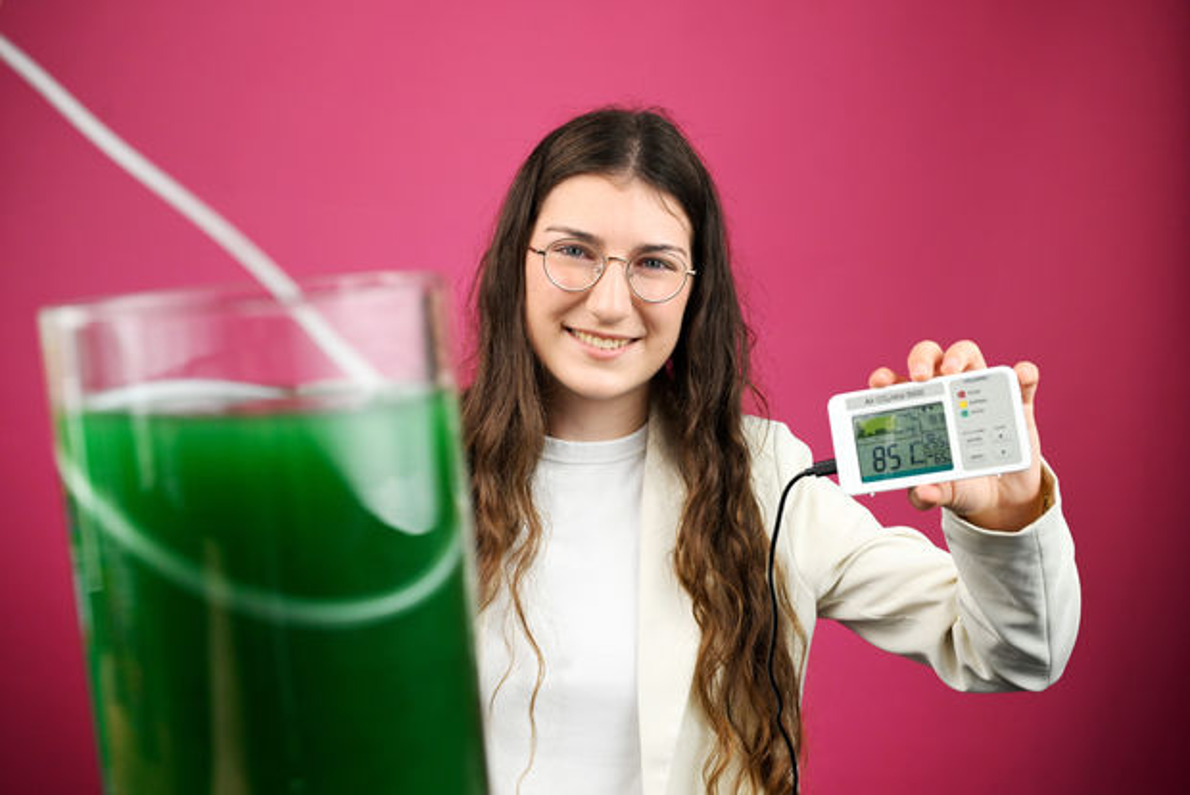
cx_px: 595
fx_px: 1422
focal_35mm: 43
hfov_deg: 45.4
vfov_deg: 31.2
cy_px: 398
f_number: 5.6
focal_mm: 43
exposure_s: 1/400
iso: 1000
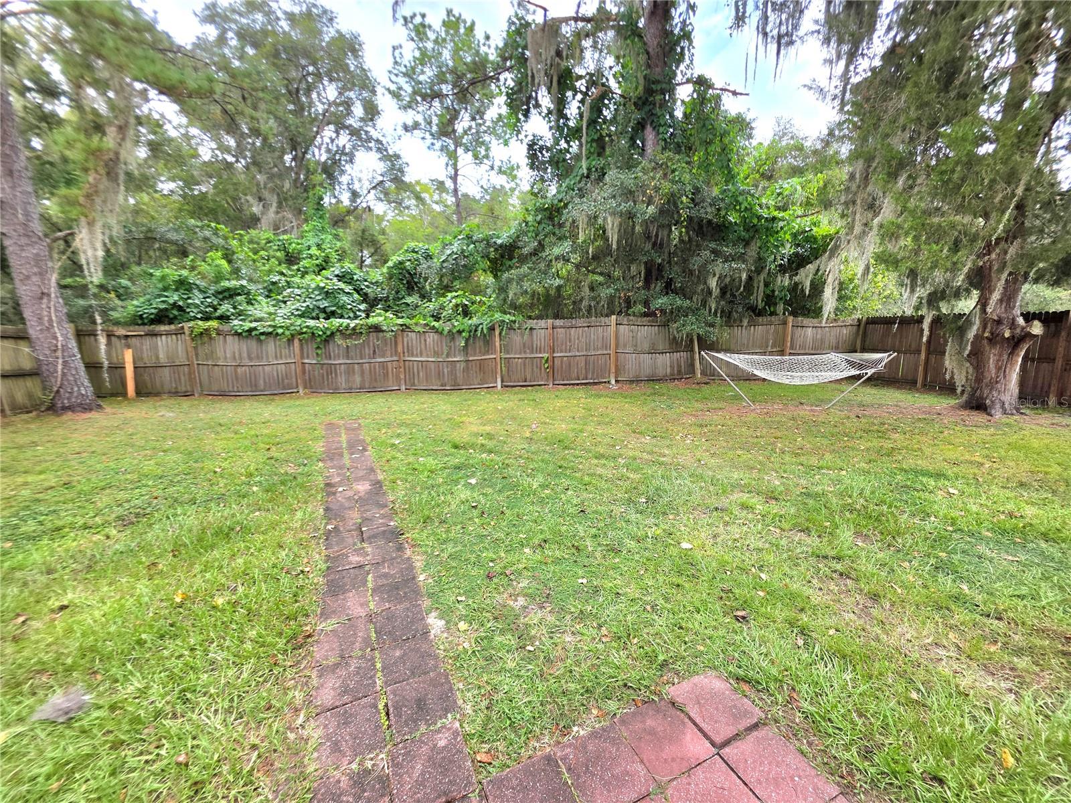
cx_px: 536
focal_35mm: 13
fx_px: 402
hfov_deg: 106.2
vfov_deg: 89.9
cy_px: 402
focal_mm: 2.2
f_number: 1.9
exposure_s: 1/278
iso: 40
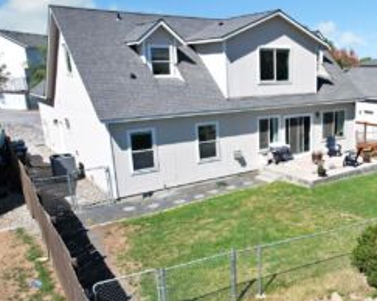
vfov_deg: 43.1
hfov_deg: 49.7
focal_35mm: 34
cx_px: 303
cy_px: 178
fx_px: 379
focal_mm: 8.38
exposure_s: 1/2000
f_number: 2.8
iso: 100
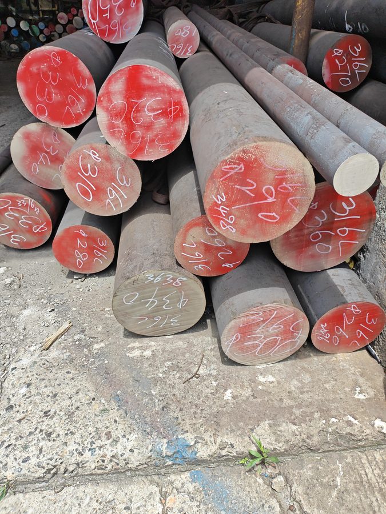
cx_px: 193
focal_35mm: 24
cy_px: 257
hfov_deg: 56.8
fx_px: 357
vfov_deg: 71.6
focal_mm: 5.52
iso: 50
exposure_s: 1/820
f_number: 1.9
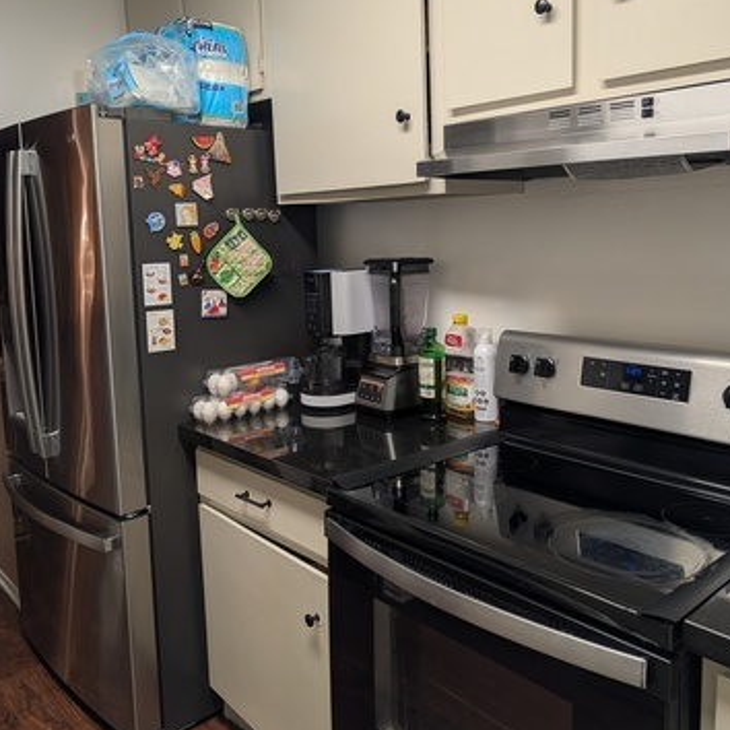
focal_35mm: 30
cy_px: 328
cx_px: 371
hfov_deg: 54.0
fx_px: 716
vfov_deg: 53.9
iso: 40
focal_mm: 6.9
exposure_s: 1/30
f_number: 1.68
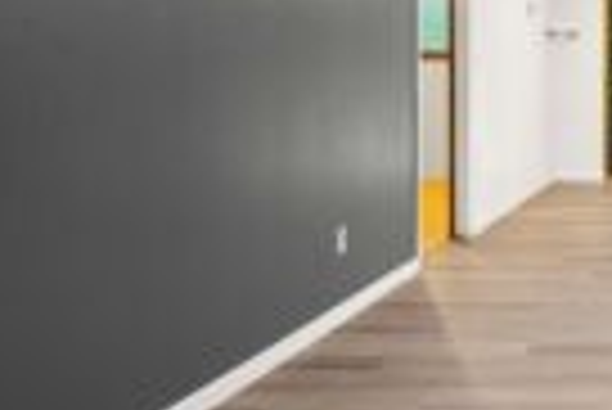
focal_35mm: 47
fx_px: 800
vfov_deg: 28.1
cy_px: 79
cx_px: 742
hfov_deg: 33.6
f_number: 7.1
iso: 6400
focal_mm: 16
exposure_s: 1/13
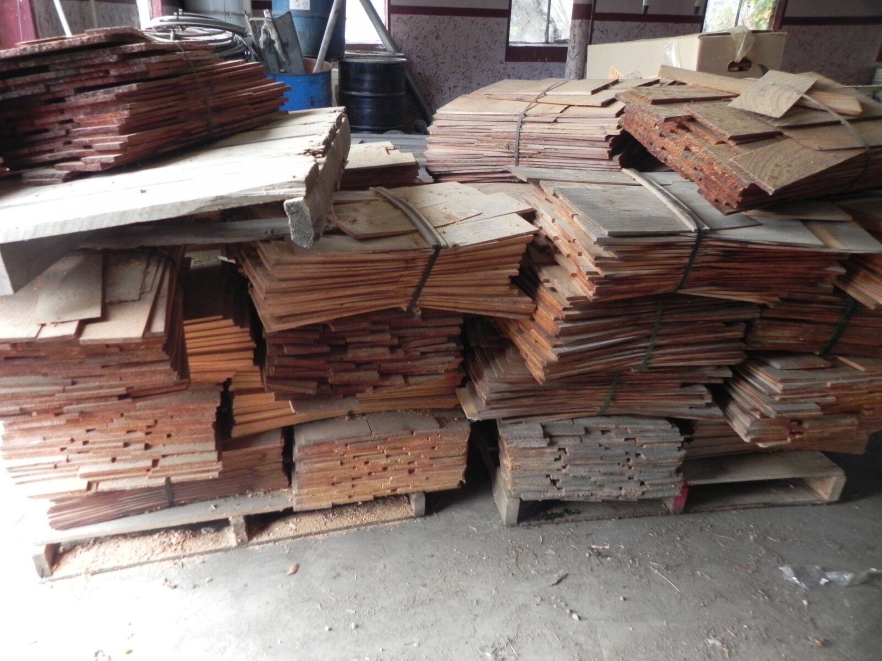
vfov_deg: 53.1
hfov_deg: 67.3
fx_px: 662
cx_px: 441
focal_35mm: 26
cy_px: 330
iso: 329
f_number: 2.8
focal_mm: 4.6
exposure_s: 1/30
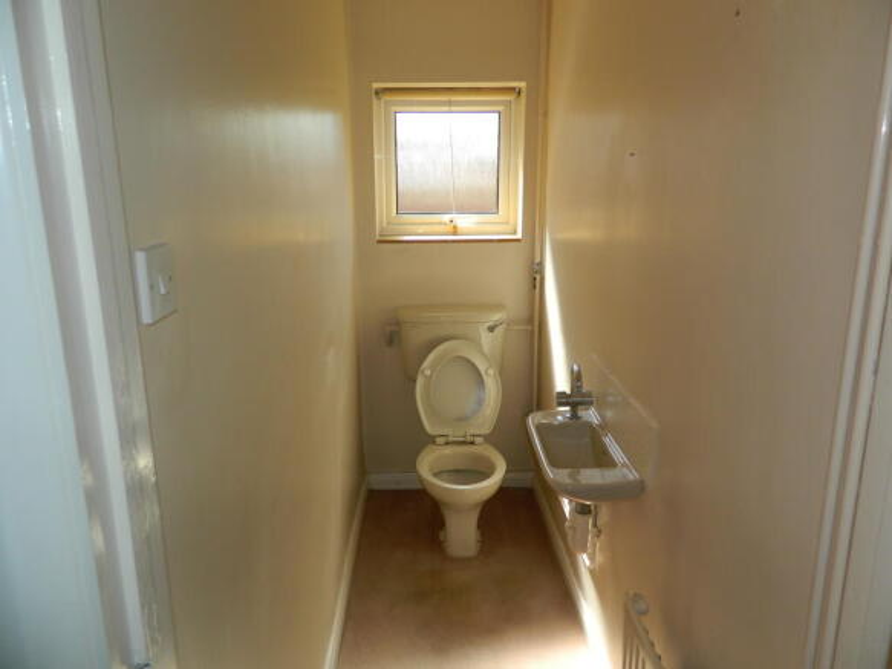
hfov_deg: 69.4
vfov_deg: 54.9
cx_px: 446
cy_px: 334
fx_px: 644
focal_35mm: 25
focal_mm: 4.5
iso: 80
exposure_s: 1/100
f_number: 3.1
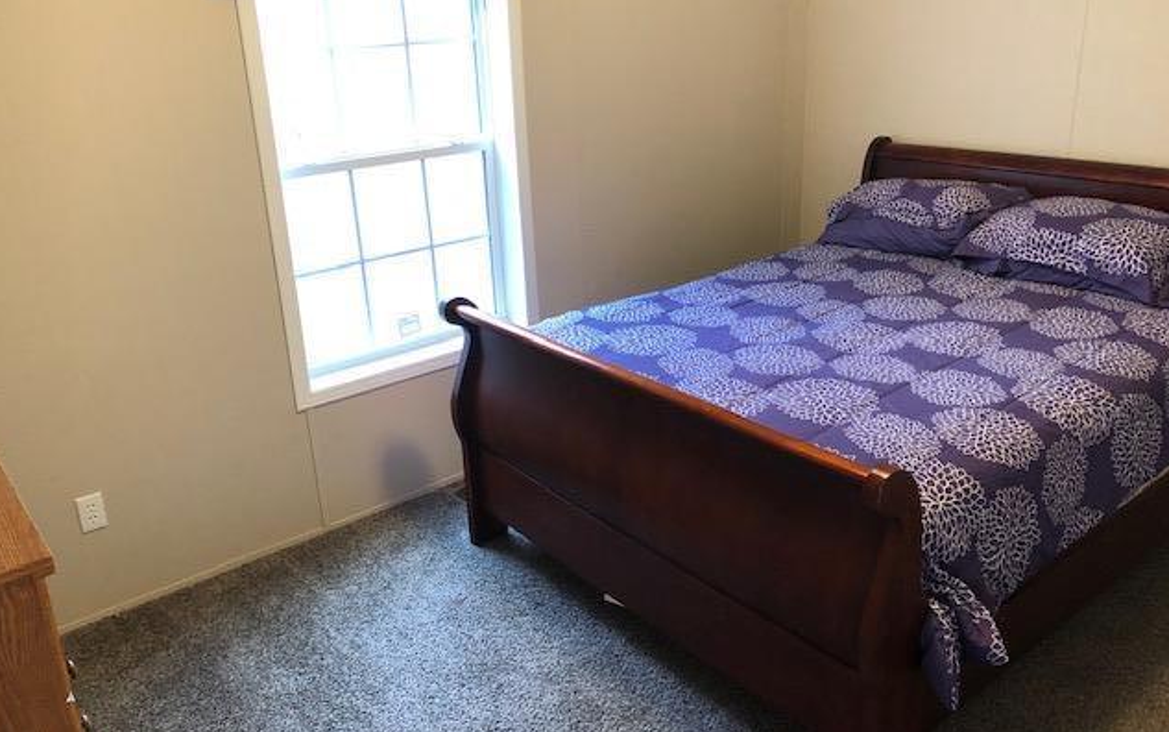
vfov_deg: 41.8
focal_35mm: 30
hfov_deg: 62.9
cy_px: 340
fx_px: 956
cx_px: 582
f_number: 1.8
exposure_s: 1/15
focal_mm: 4
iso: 64
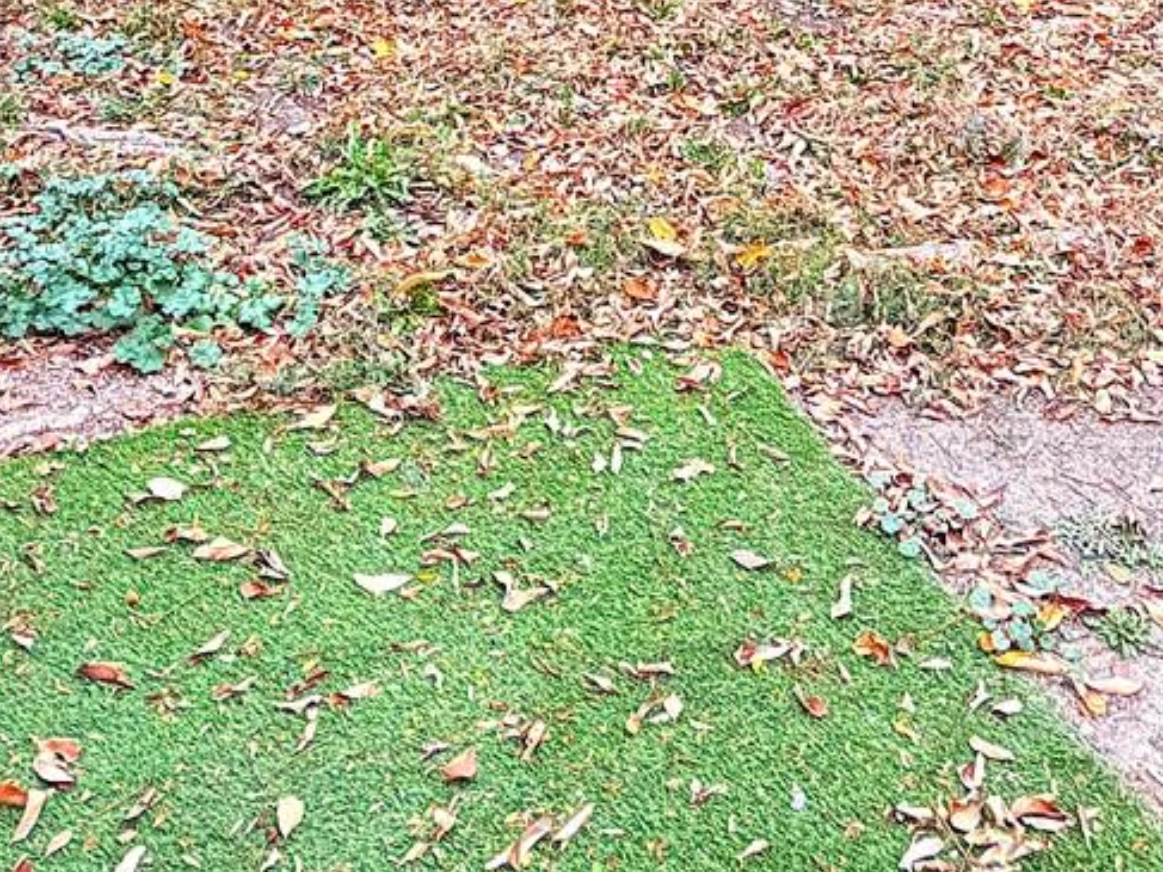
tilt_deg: -11.2
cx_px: 621
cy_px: -241
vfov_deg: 26.9
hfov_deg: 41.2
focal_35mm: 46
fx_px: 1545
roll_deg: +0.6
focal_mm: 2.22
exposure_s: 1/121
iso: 125
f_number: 2.2
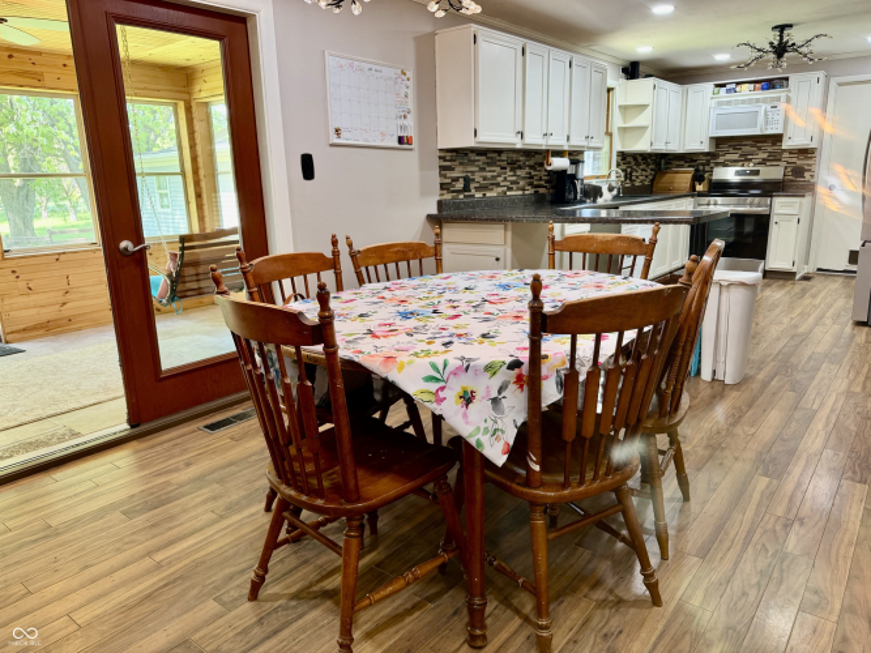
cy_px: 326
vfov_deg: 56.8
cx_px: 436
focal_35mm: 24
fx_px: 604
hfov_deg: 71.6
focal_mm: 6.76
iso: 125
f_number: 1.78
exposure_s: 1/60
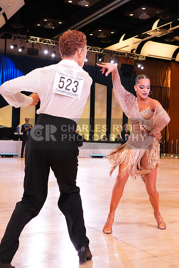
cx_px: 90
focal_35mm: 46
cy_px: 134
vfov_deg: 42.7
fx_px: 343
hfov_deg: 29.3
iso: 4000
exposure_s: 1/250
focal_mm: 46
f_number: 6.3
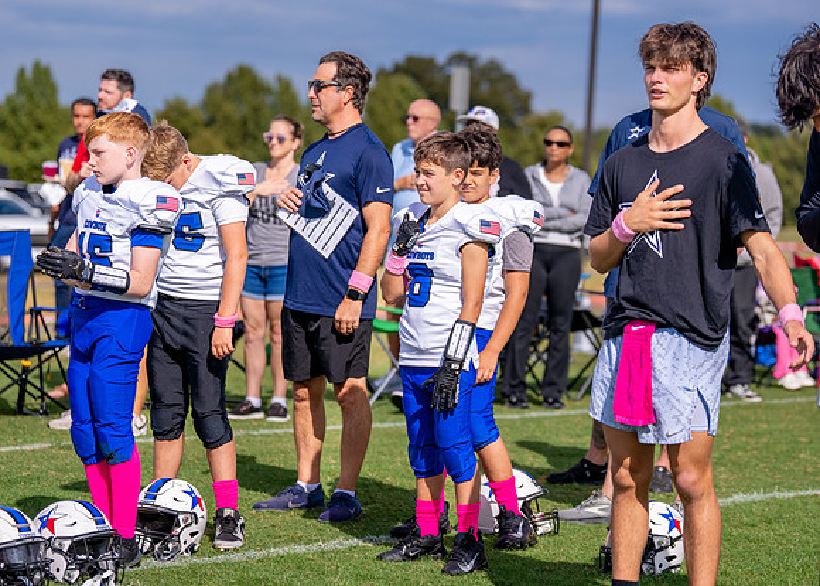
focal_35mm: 116
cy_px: 263
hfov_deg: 17.3
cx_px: 424
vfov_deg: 12.4
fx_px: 2697
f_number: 2.8
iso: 160
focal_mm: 98
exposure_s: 1/4000
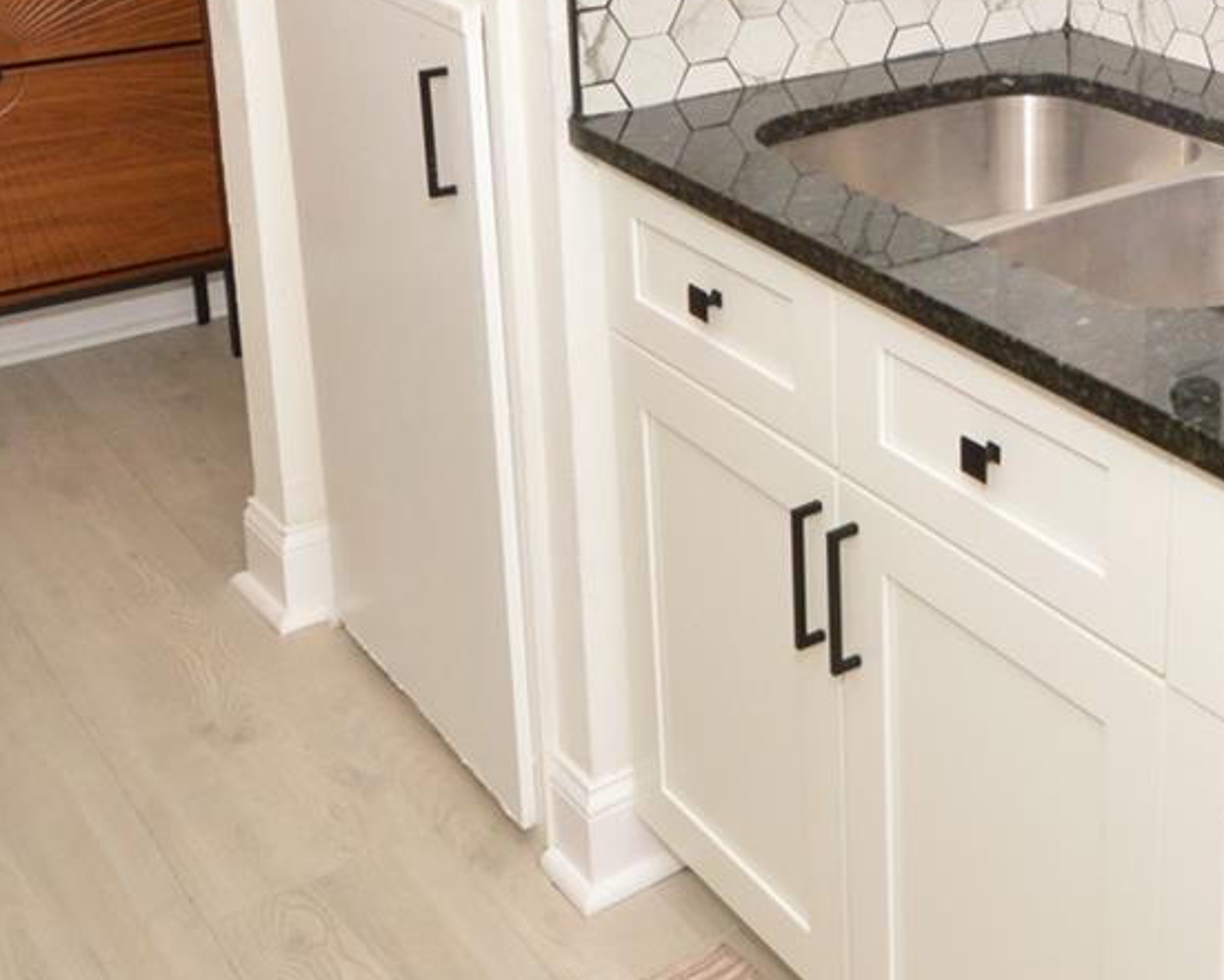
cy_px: 83
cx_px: 1166
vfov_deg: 29.5
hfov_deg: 35.2
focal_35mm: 49
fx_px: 1775
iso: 800
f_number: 9
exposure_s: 1/80
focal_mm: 12
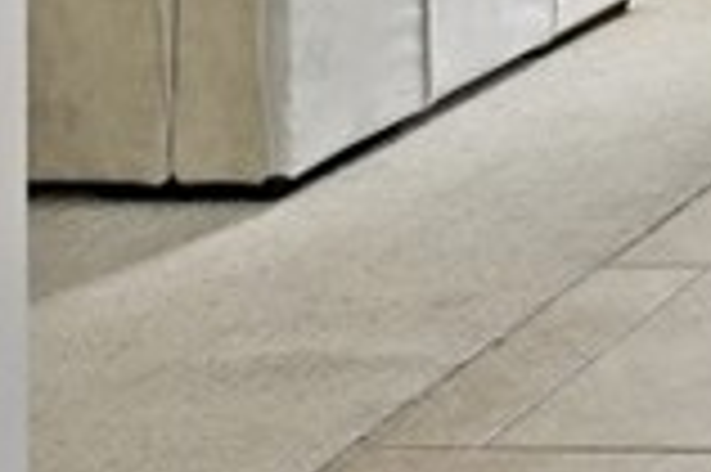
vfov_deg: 10.8
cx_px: 1858
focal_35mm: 104
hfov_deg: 13.0
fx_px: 2052
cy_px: -721
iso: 250
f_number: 5
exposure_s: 1/15
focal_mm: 16
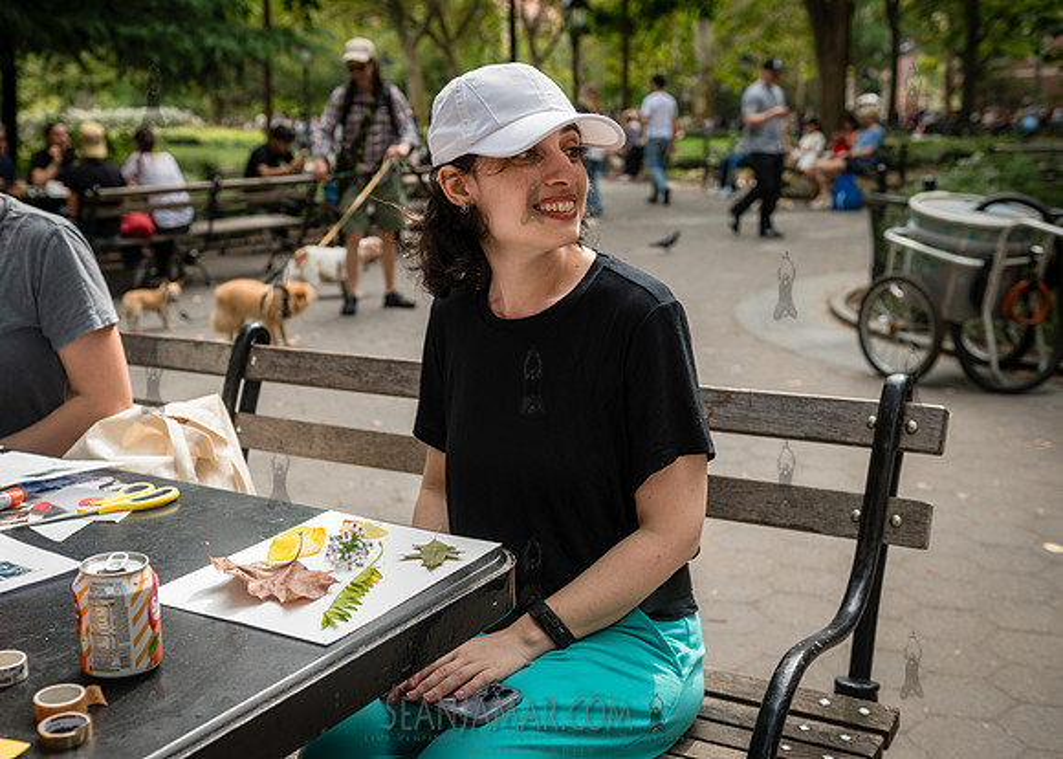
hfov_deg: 46.2
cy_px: 393
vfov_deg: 33.9
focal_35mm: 41
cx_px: 473
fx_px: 1245
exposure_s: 1/500
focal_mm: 38
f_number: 4
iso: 320
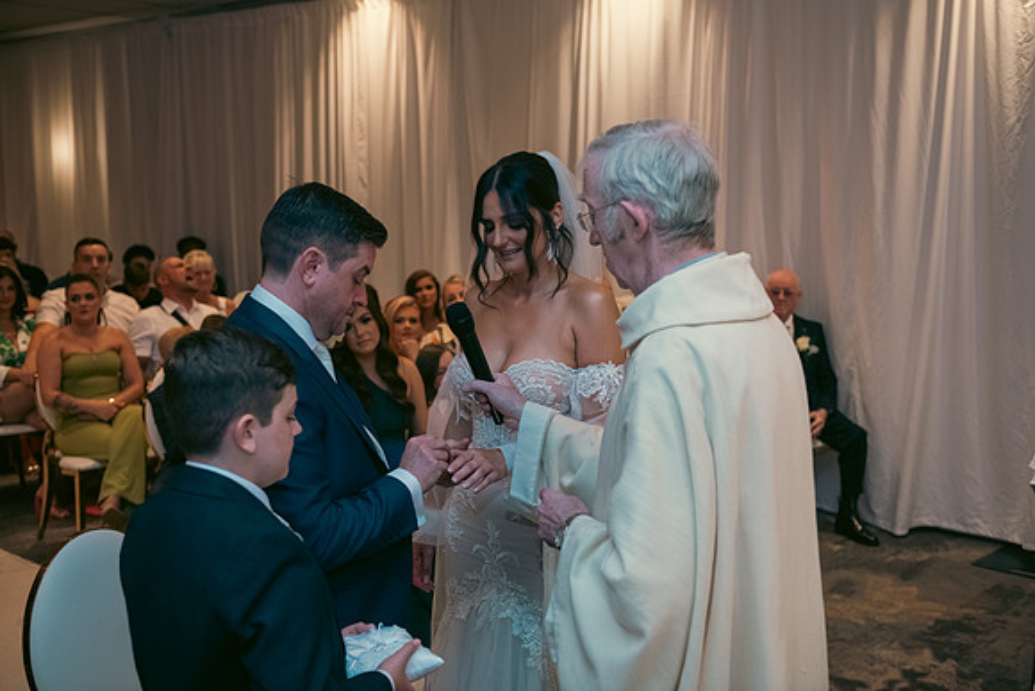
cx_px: 518
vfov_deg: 33.4
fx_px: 1150
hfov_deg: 48.4
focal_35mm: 40
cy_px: 346
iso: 800
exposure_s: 1/160
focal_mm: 40
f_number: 3.5
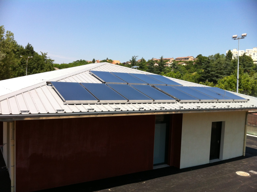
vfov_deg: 40.6
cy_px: 96
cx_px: 128
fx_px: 259
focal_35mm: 35
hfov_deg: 52.7
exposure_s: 1/1005
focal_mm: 3.85
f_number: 2.8
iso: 80
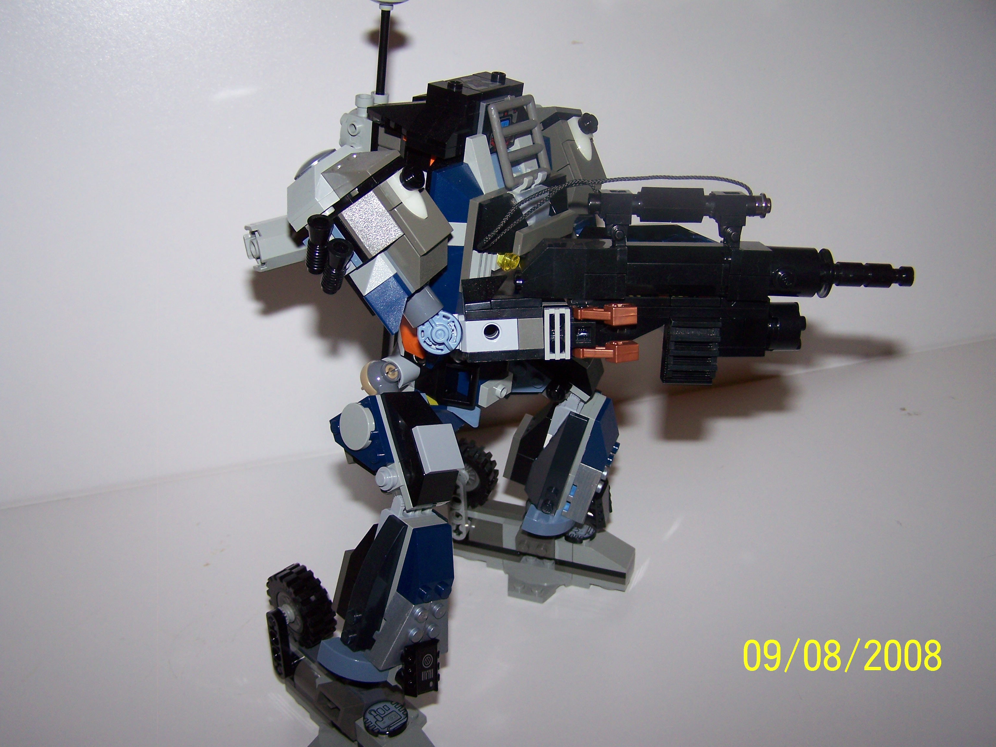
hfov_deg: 49.0
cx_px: 498
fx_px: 1093
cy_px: 374
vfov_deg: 37.7
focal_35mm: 38
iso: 80
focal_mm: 6.3
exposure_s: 1/60
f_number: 2.8
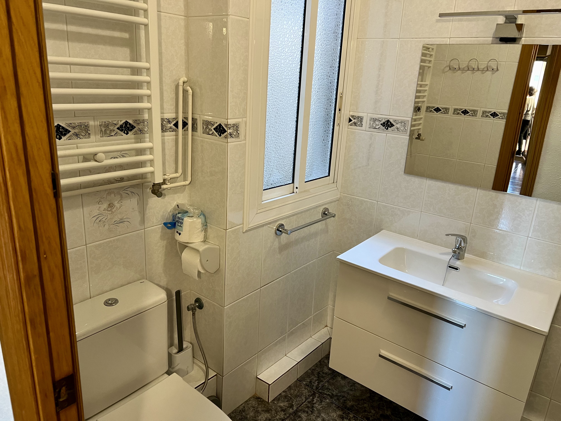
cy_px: 210
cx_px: 280
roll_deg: -3.2
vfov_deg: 53.1
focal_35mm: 26
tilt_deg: -17.3
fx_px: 421
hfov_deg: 67.3
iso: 200
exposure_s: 1/50
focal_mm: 5.7
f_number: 1.5
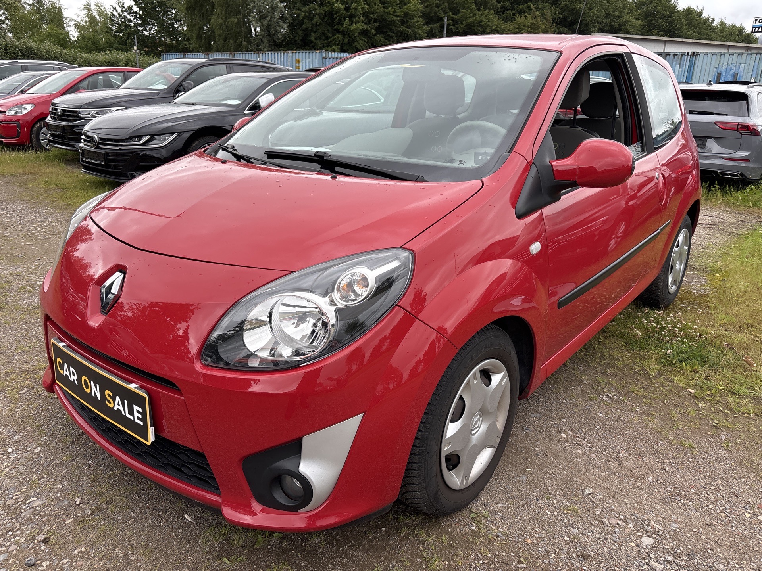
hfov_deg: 67.3
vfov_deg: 53.1
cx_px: 381
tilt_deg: -18.0
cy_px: 286
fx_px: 572
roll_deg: -1.1
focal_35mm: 26
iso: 50
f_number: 1.6
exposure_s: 1/736
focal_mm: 5.96
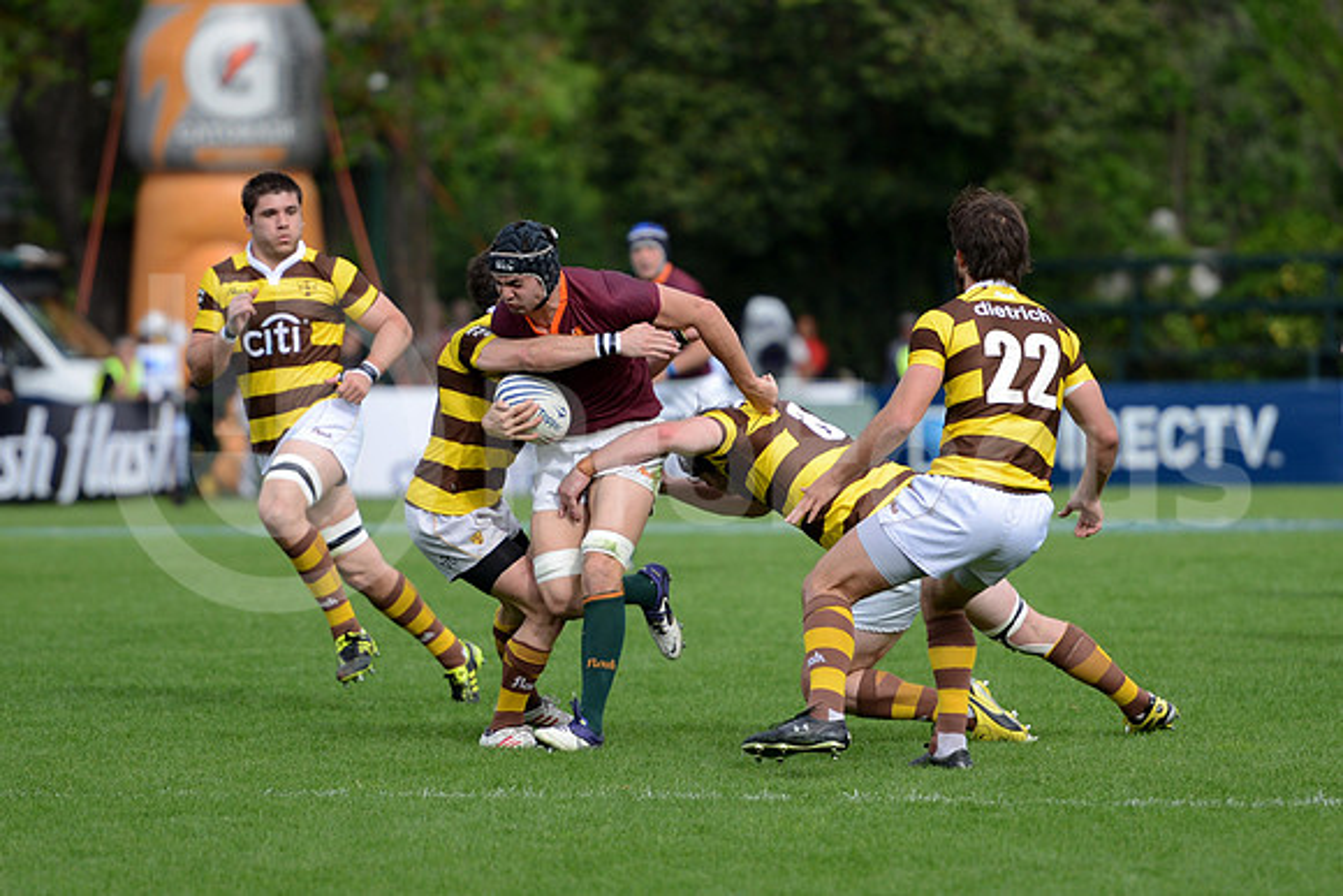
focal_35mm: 200
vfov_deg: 6.9
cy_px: 448
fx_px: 7463
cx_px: 672
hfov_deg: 10.3
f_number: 2.8
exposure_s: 1/1250
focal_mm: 200
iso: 250
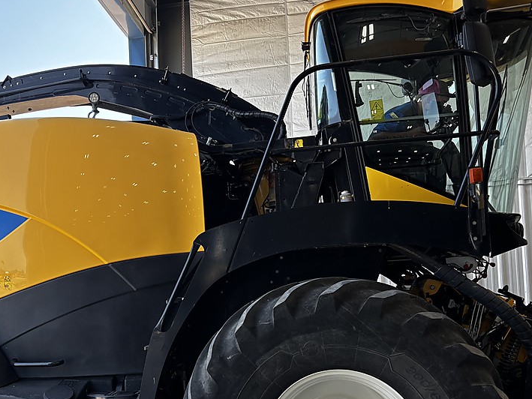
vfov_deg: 32.6
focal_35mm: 44
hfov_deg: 42.3
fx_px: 676
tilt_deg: +3.3
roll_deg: +2.3
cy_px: 261
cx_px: 171
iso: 50
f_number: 1.6
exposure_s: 1/316
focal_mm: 5.96
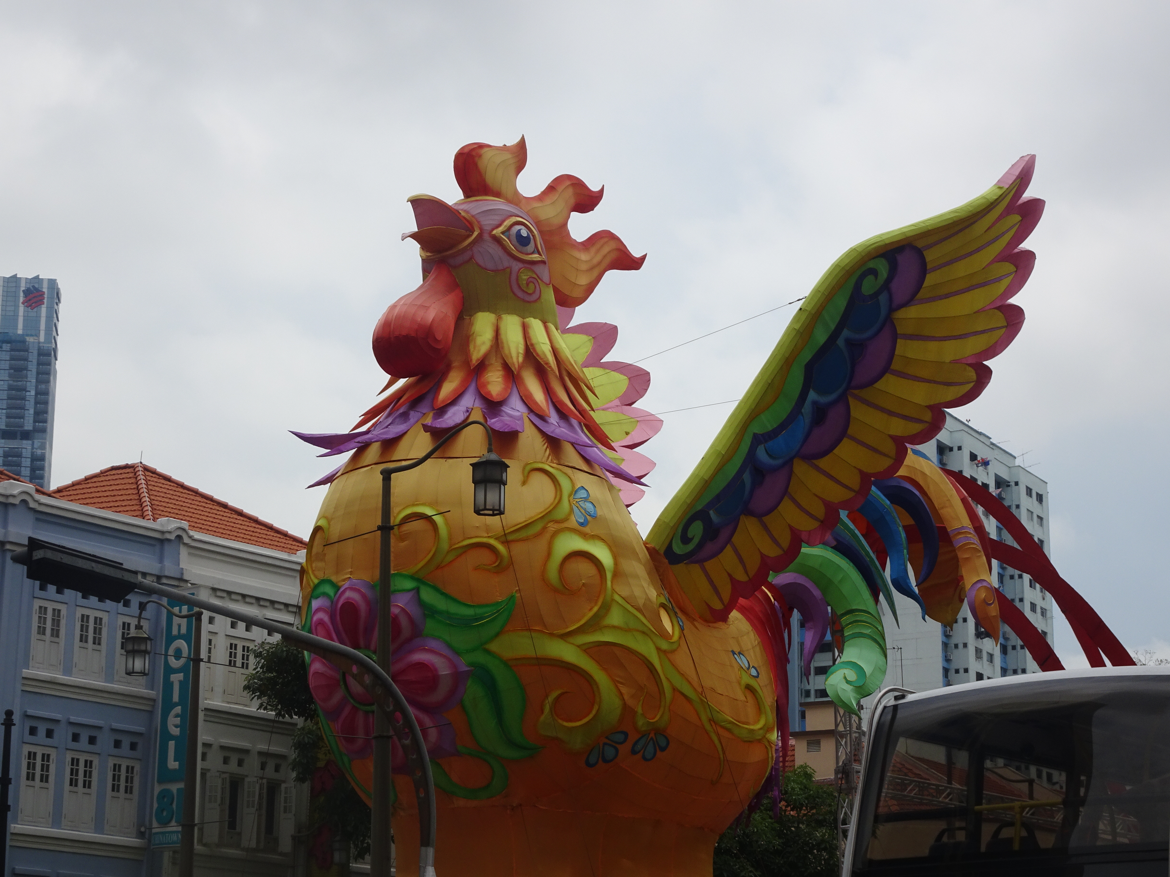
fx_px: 2636
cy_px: 438
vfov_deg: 18.9
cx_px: 585
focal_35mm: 78
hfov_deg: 25.0
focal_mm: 13.26
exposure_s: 1/1000
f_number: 5
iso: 80
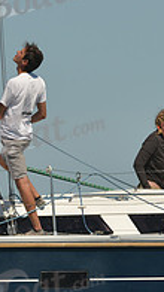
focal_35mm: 777
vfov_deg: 2.8
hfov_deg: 1.6
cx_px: 183
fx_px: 6017
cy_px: 202
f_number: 8
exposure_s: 1/1250
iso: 320
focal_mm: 250
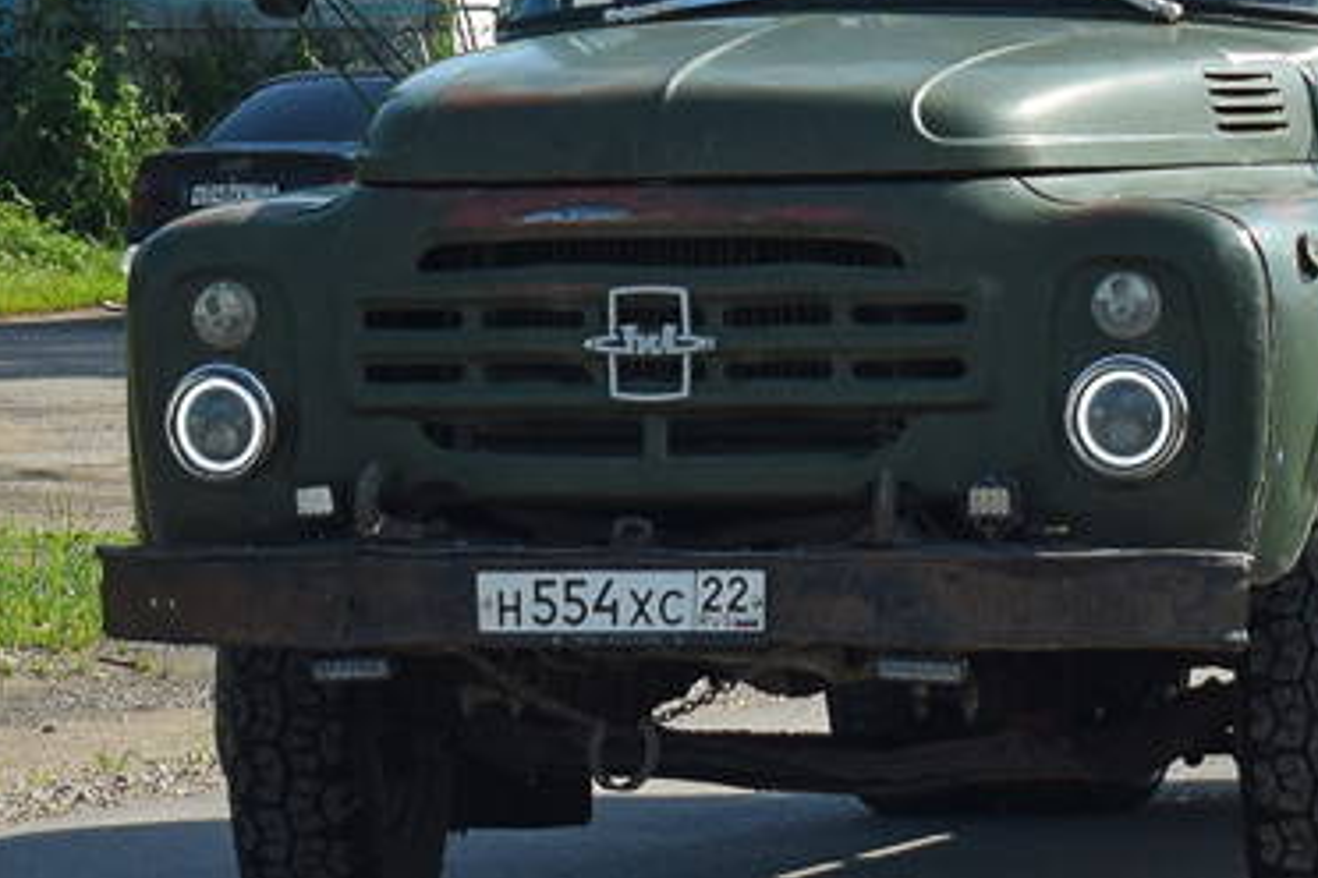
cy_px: -28
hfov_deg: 11.2
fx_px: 6736
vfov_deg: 7.4
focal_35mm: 184
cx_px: 836
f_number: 6.3
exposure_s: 1/800
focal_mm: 38
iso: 200
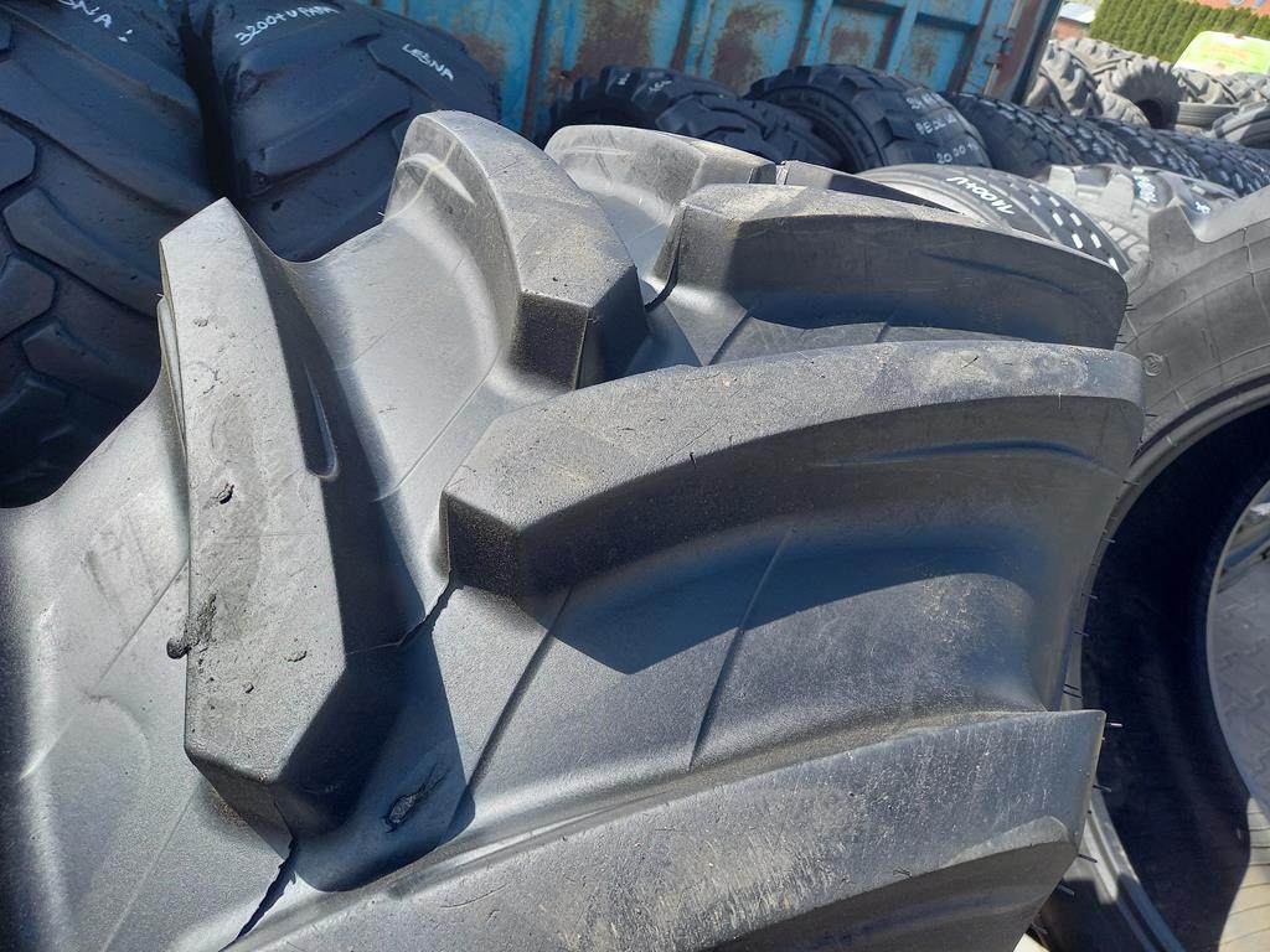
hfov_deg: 69.4
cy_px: 476
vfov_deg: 54.9
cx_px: 635
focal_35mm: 25
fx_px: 917
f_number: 1.8
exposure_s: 1/280
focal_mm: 4.65
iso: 50
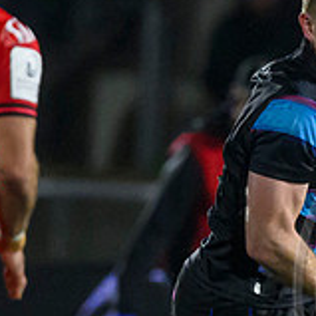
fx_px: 25655
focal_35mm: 2484
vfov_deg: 0.7
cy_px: 470
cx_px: 309
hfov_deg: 0.7
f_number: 3.2
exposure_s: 1/3200
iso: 5000
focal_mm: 400
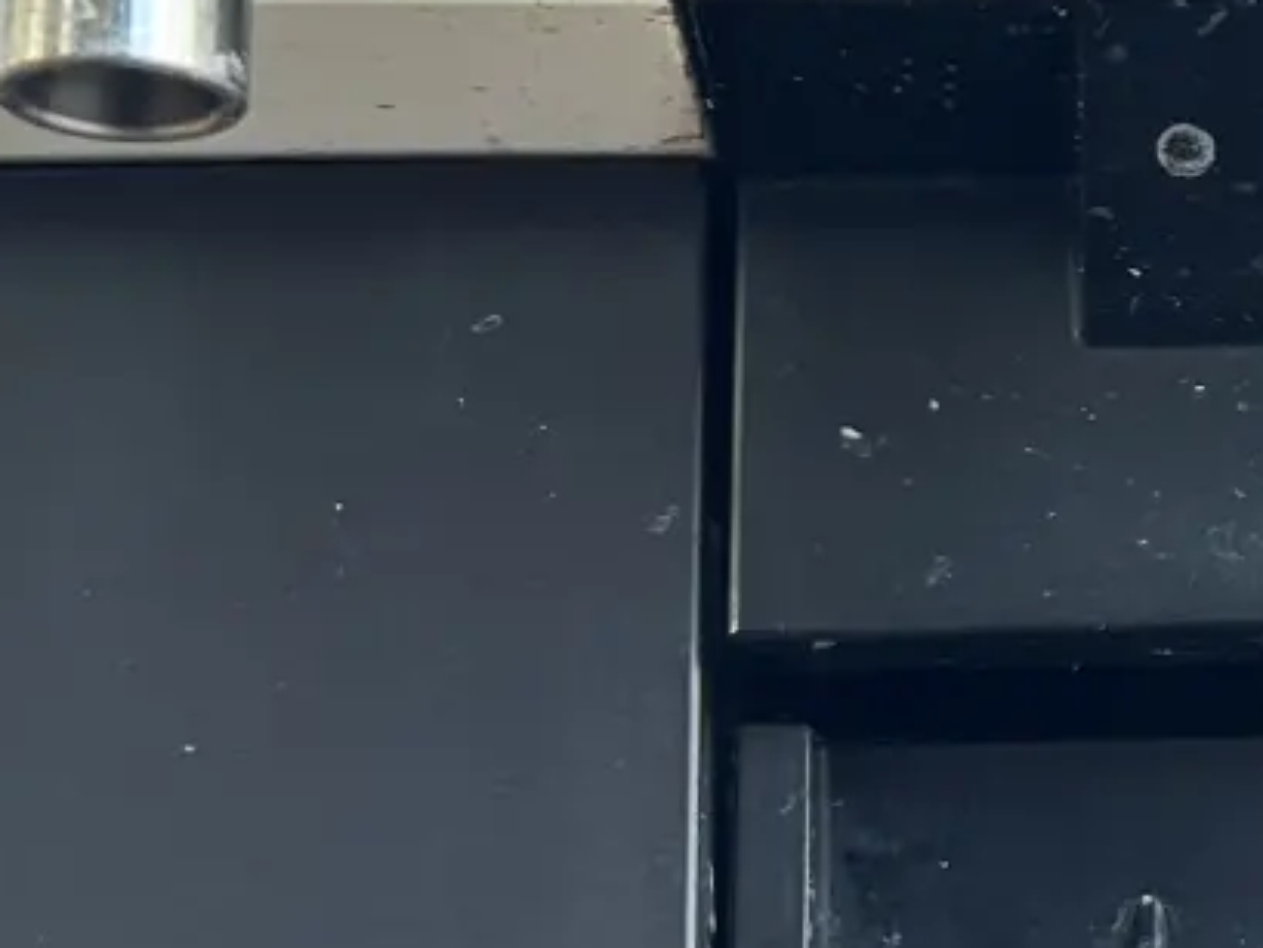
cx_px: 1507
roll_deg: +2.6
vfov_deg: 12.2
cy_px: 451
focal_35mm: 122
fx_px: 4453
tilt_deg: +17.8
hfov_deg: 15.6
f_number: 1.5
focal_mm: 5.7
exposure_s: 1/121
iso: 50
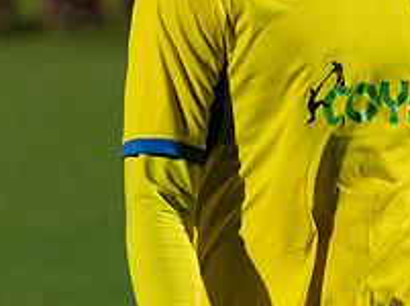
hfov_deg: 3.3
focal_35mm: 594
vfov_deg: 2.5
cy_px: -35
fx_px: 7023
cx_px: 381
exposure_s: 1/1000
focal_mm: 107
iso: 5000
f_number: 2.8
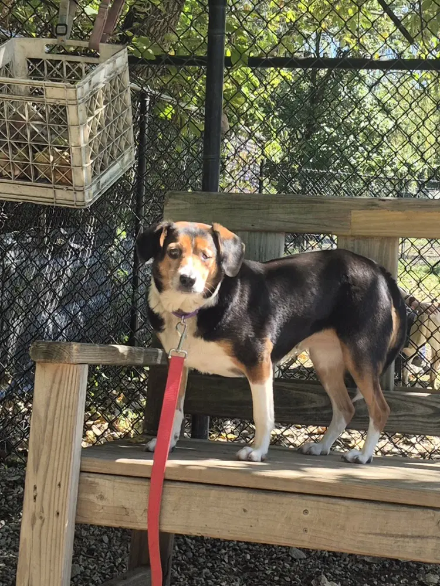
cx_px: 220
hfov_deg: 58.9
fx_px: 390
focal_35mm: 23
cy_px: 293
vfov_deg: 73.9
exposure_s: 1/357
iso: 25
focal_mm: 5.4
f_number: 1.8
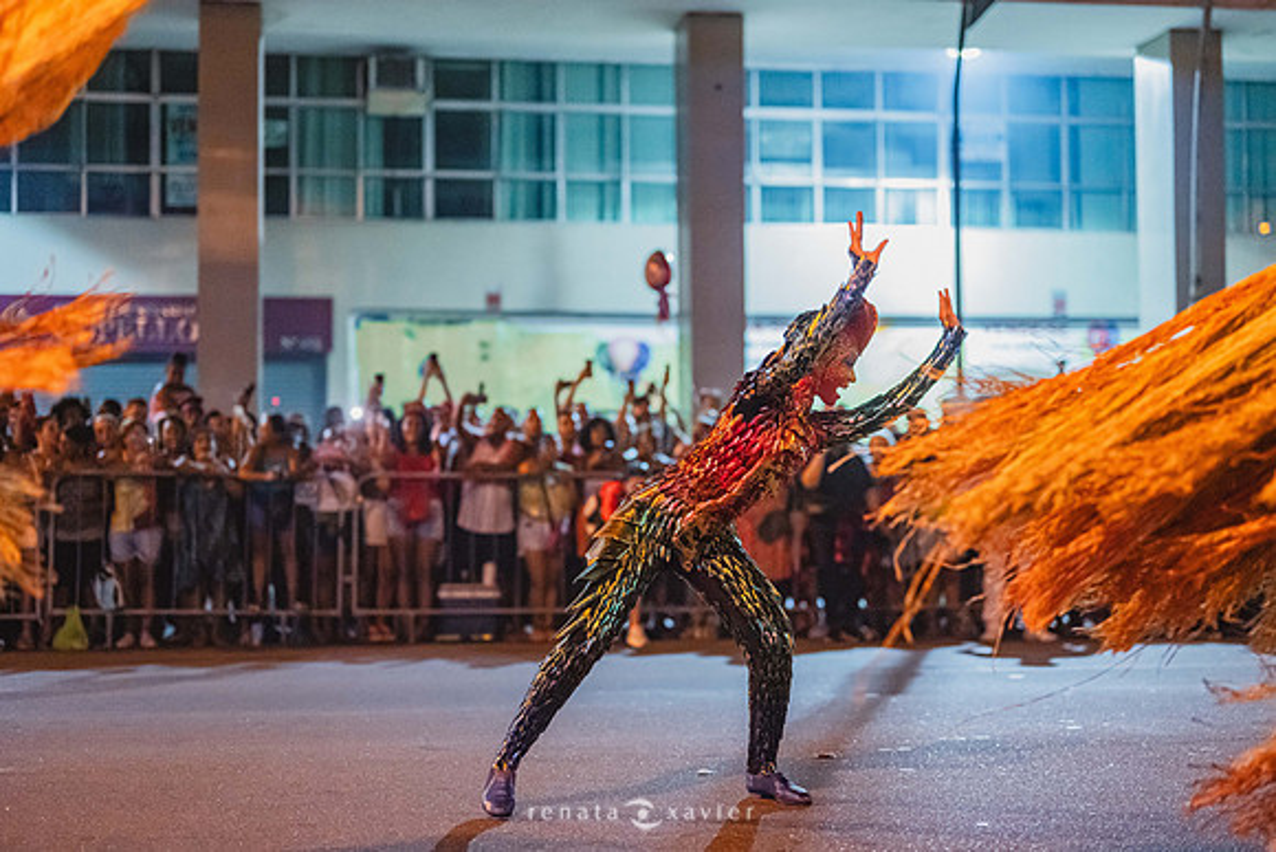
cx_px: 638
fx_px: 1893
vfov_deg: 25.4
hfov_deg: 37.3
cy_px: 426
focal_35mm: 53
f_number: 1.4
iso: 6400
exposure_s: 1/320
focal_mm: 50
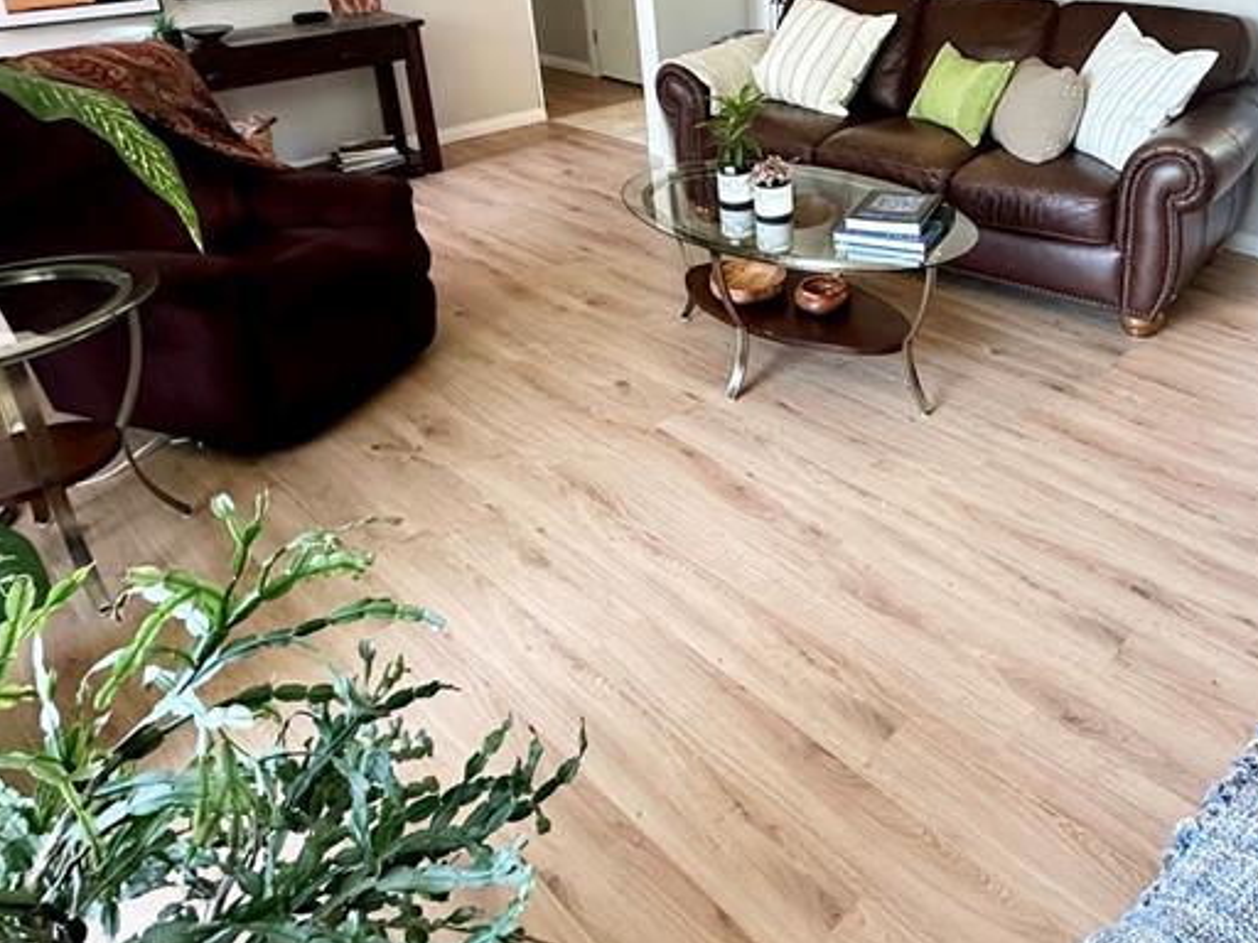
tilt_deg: -20.0
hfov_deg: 61.5
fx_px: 1018
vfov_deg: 47.4
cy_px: 206
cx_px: 862
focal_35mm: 28
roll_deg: +0.4
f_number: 2.2
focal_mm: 2.22
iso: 320
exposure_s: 1/60
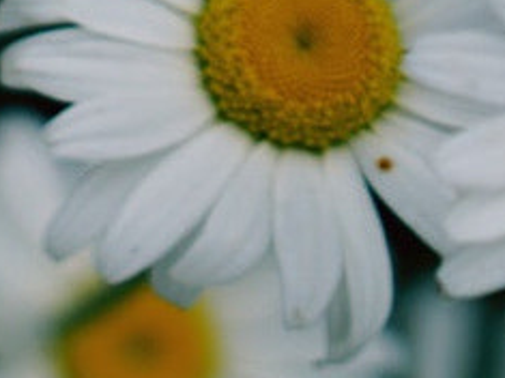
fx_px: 5264
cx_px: -1130
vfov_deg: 4.0
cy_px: 1122
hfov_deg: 5.1
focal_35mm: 361
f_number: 2.5
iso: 100
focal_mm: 55
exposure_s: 1/3200
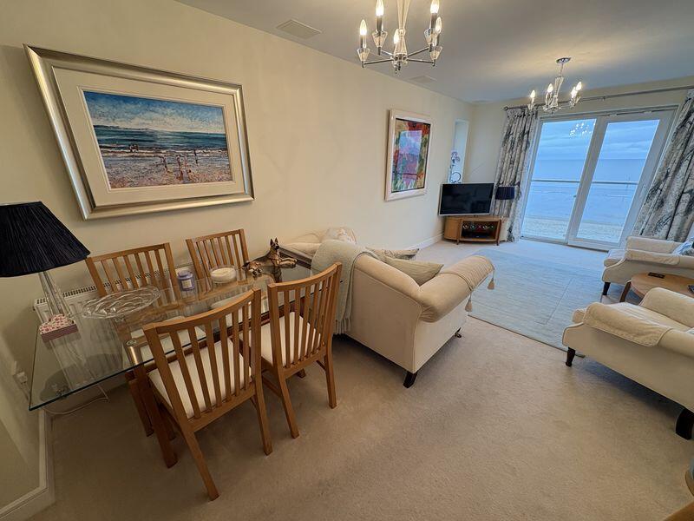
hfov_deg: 102.1
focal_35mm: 14
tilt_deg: -20.2
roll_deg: +0.9
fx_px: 281
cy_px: 260
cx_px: 347
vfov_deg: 85.7
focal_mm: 2.22
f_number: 2.2
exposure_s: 1/100
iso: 125
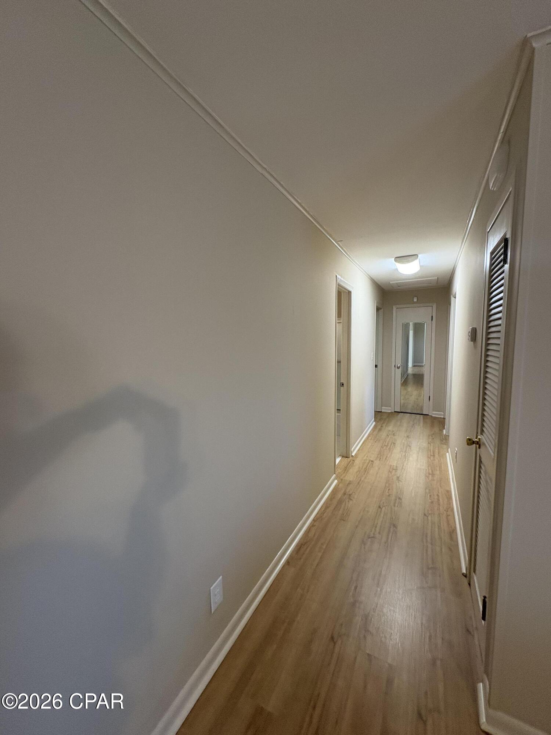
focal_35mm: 14
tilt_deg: -3.3
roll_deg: +0.3
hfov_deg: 85.7
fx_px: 297
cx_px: 276
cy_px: 368
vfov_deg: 102.1
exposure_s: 1/60
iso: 200
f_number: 2.2
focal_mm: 2.22
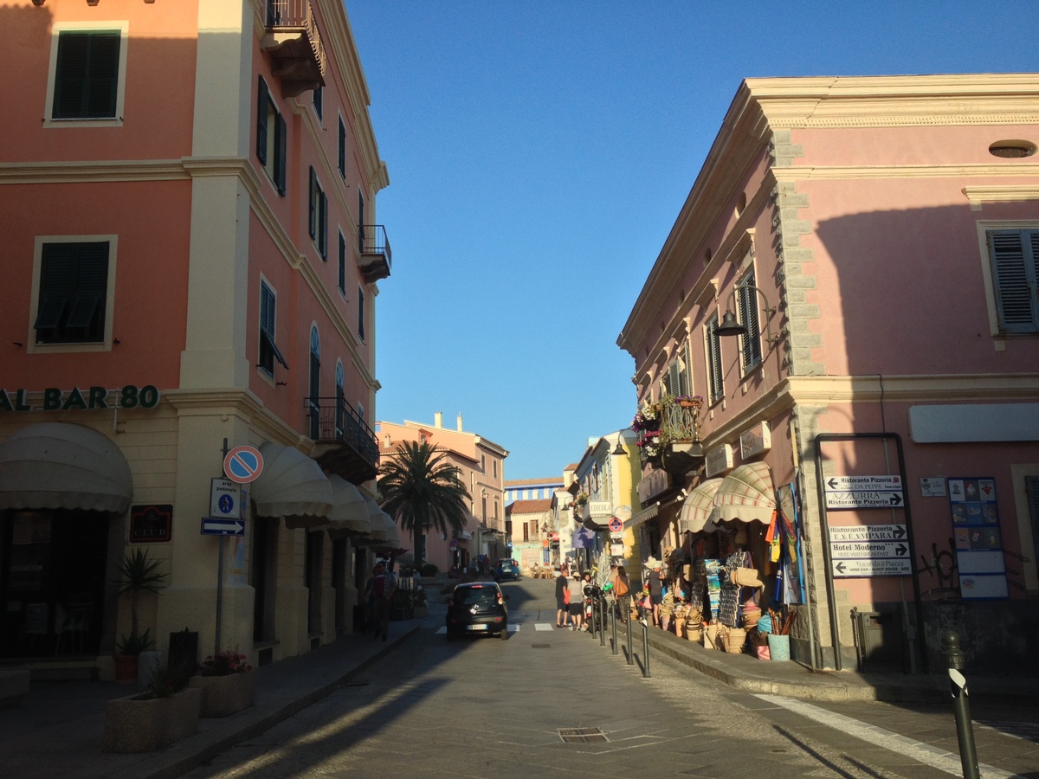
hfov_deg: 52.6
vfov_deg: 40.7
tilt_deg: +14.6
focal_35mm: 35
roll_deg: +1.4
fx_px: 1051
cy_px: 390
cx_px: 520
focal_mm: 4.28
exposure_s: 1/812
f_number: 2.4
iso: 50
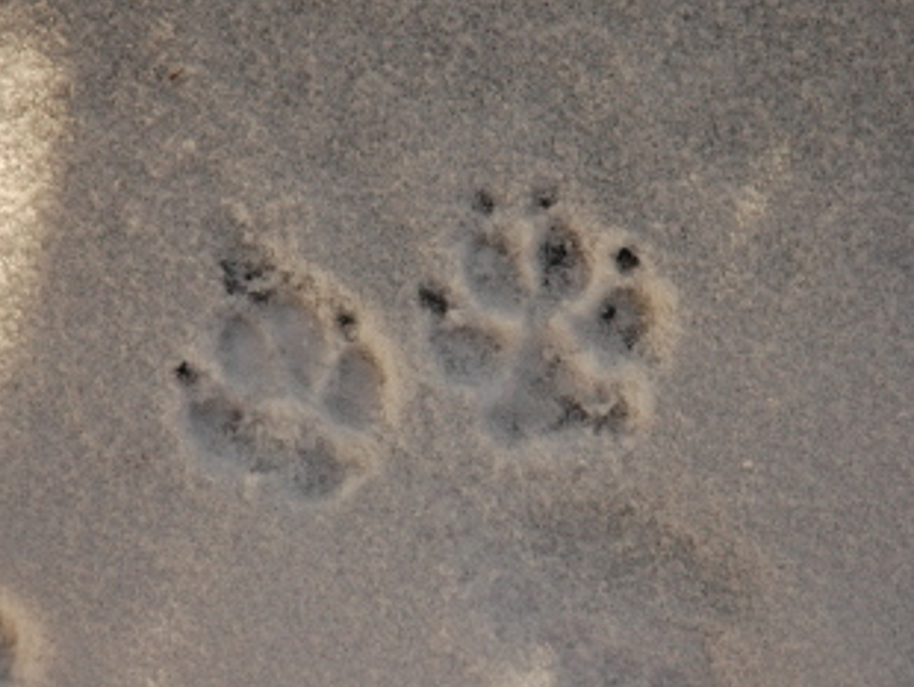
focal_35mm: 130
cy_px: 321
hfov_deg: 15.2
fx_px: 3435
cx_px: 478
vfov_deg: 11.4
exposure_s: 1/60
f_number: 11
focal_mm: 70
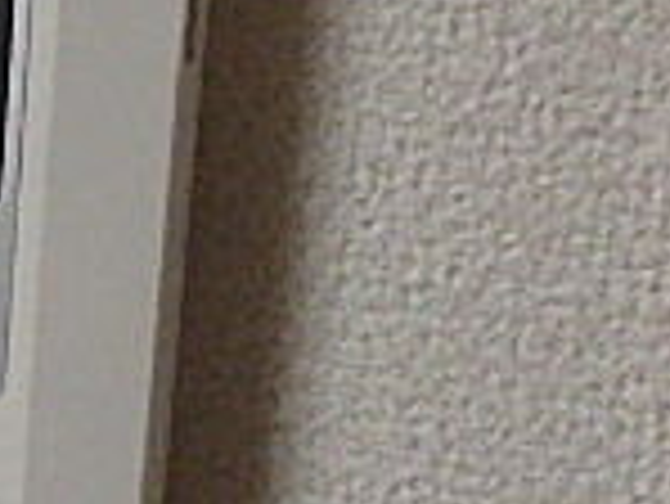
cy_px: 302
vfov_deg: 16.4
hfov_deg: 18.8
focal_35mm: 90
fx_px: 1743
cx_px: -373
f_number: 3.5
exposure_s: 1/30
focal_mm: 3.7
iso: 800
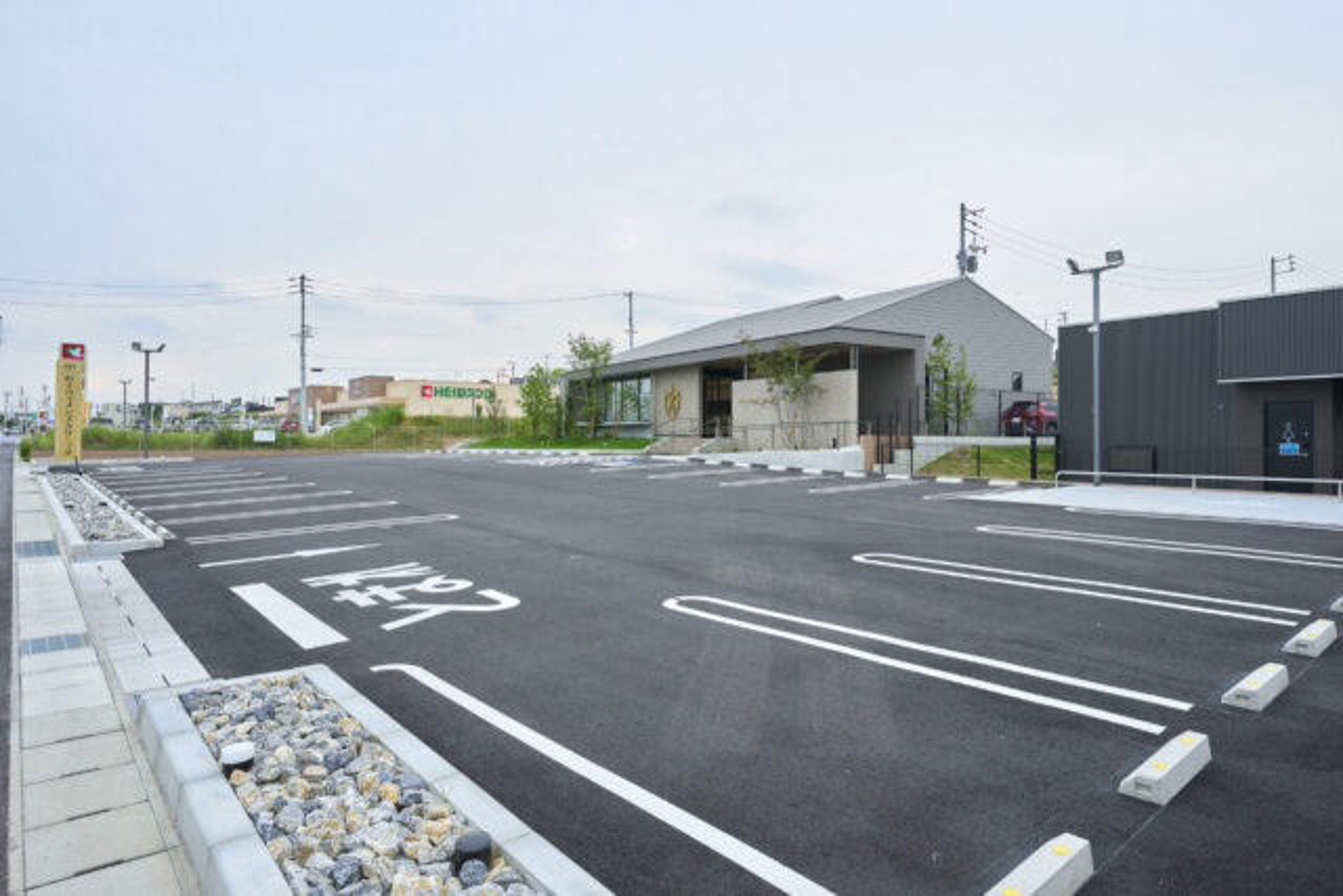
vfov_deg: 59.5
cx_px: 672
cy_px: 448
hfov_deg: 81.2
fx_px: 784
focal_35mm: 21
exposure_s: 1/160
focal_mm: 21
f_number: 7.1
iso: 800
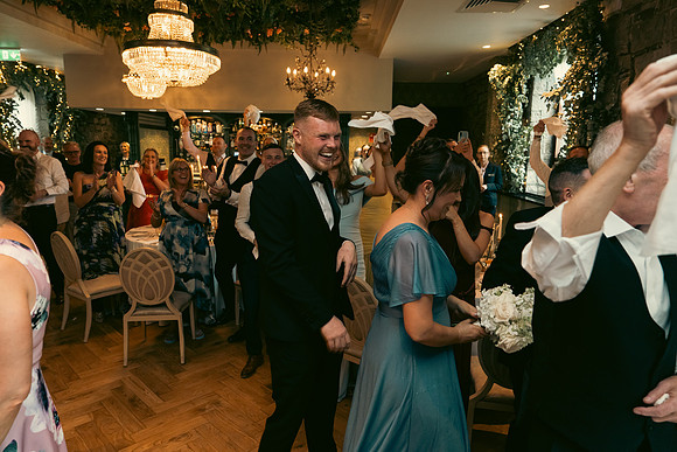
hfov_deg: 73.7
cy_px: 226
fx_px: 451
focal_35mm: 24
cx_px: 338
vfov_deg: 53.2
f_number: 3.5
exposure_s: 1/160
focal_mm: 24
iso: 2500
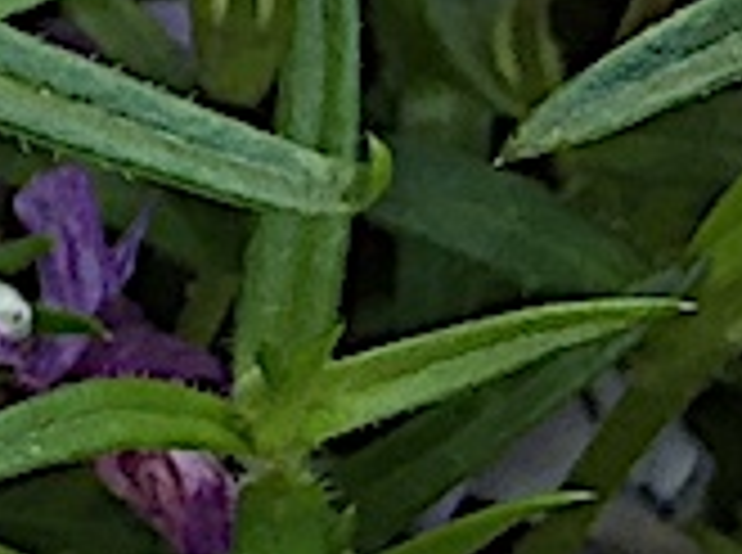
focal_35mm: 229
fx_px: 4898
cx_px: -1830
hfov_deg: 7.2
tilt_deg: -62.0
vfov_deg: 6.4
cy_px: -119
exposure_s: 1/108
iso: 32
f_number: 2.2
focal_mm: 4.15
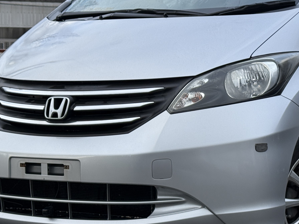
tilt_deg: -1.7
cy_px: 80
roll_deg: -0.5
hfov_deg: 18.1
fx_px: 933
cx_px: 230
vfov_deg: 13.7
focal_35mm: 108
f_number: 1.78
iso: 64
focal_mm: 6.76
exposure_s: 1/1149
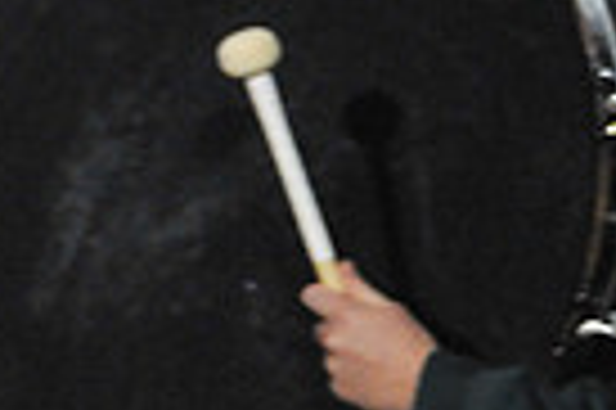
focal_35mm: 1946
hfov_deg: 1.1
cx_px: -598
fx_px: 33258
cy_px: 180
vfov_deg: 0.7
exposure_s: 1/160
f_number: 6.3
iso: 6400
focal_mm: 460
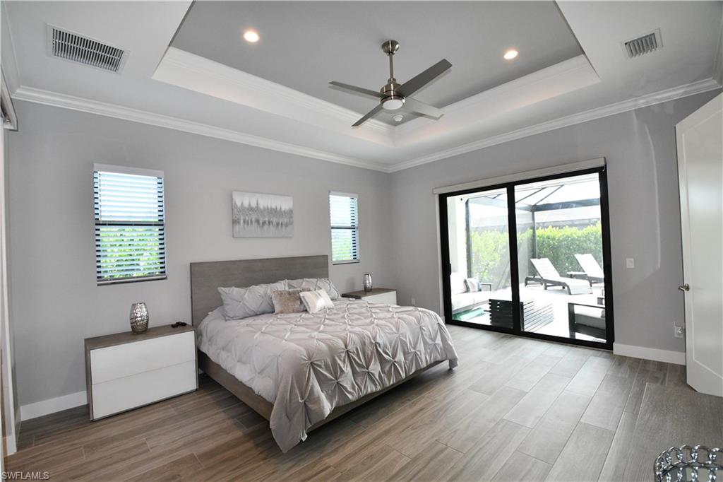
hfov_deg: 100.4
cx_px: 362
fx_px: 301
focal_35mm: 15
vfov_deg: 77.3
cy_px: 241
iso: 1600
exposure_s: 1/200
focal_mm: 10
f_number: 5.6
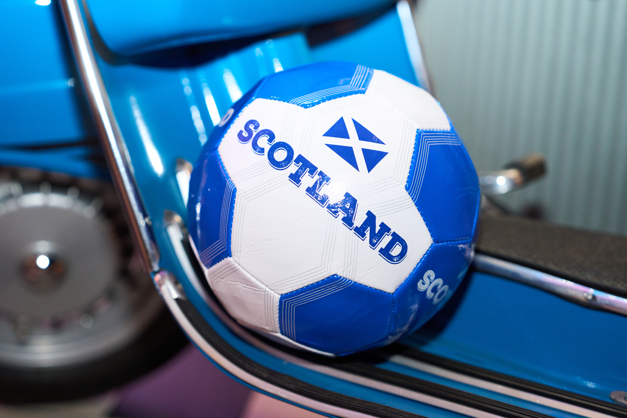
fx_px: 1167
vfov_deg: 20.3
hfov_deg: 30.1
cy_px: 209
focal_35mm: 67
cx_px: 314
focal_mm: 67
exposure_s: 1/200
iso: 2000
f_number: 2.8
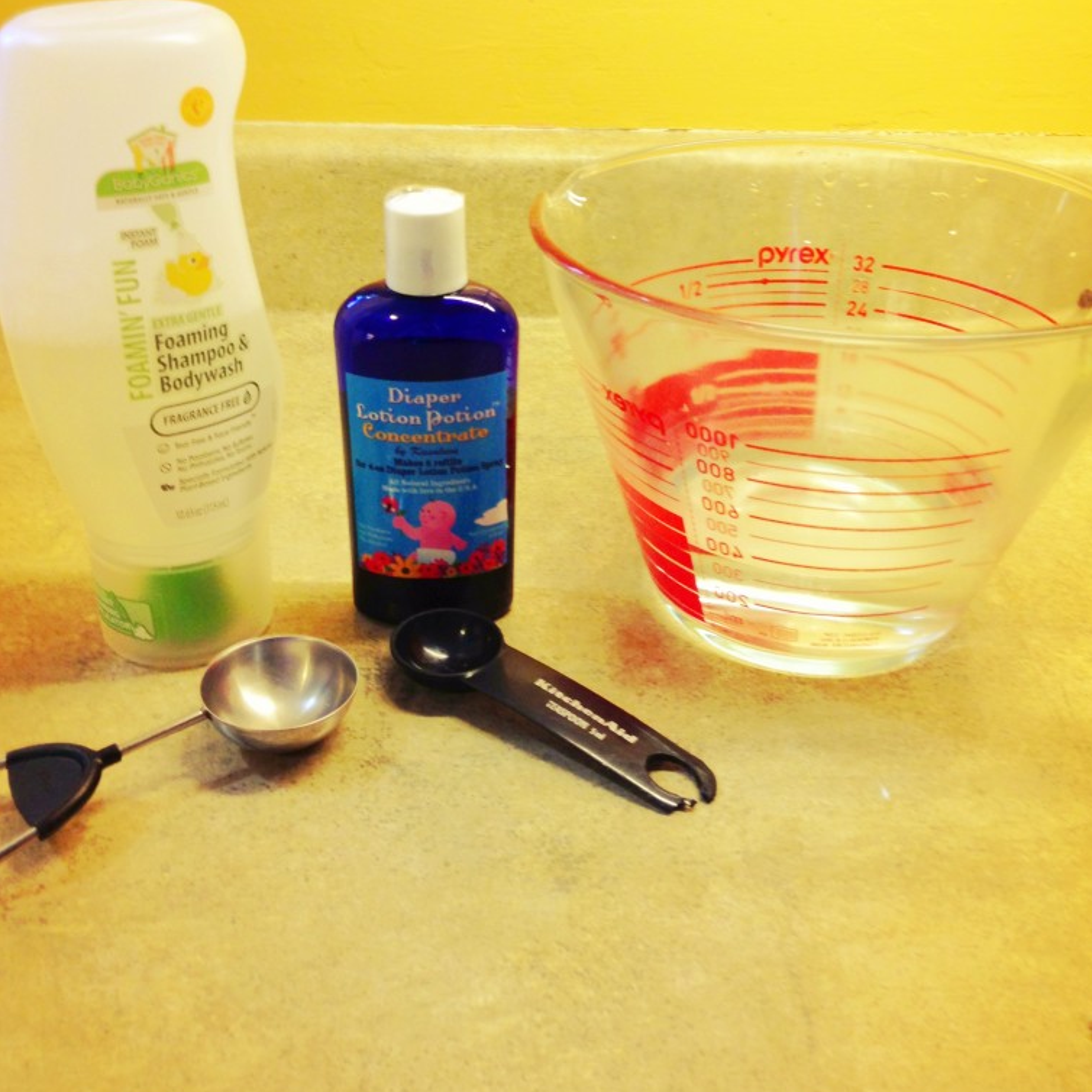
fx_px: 1499
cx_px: 555
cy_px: 391
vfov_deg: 39.7
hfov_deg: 40.0
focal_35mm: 42
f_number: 2.4
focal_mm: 4.28
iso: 64
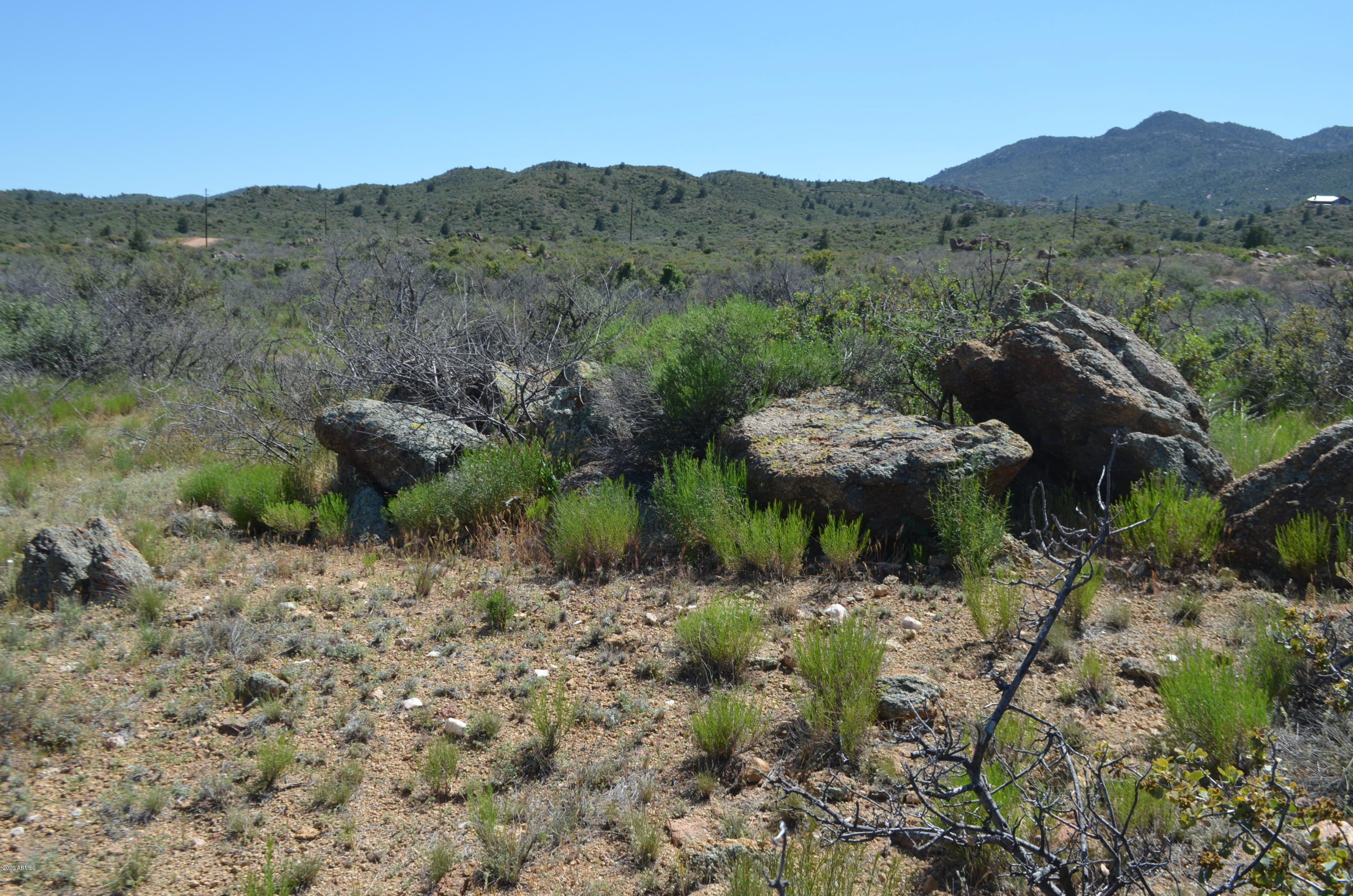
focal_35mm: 36
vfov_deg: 36.7
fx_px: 1350
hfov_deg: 53.2
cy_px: 448
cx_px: 676
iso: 125
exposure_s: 1/250
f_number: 8
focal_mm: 24
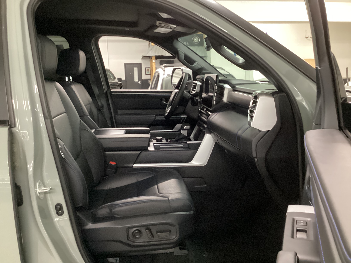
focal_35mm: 31
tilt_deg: -13.8
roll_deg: +1.0
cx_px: 176
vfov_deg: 45.4
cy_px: 132
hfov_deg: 58.4
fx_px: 314
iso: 640
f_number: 2.4
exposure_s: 1/25
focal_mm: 3.3
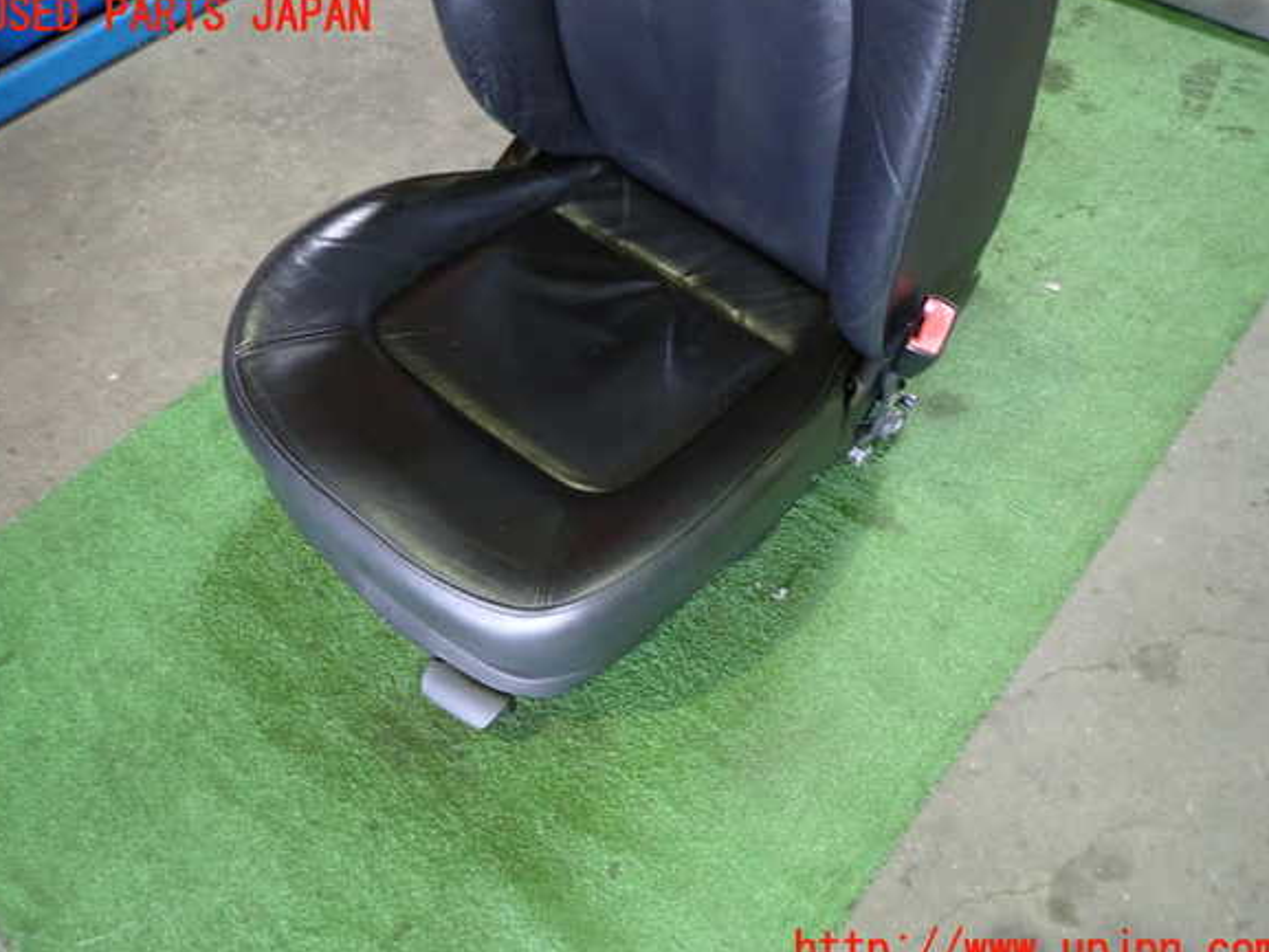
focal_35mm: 26
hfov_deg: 67.3
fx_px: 953
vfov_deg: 53.1
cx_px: 631
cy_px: 484
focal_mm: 4.5
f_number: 2
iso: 800
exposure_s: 1/25
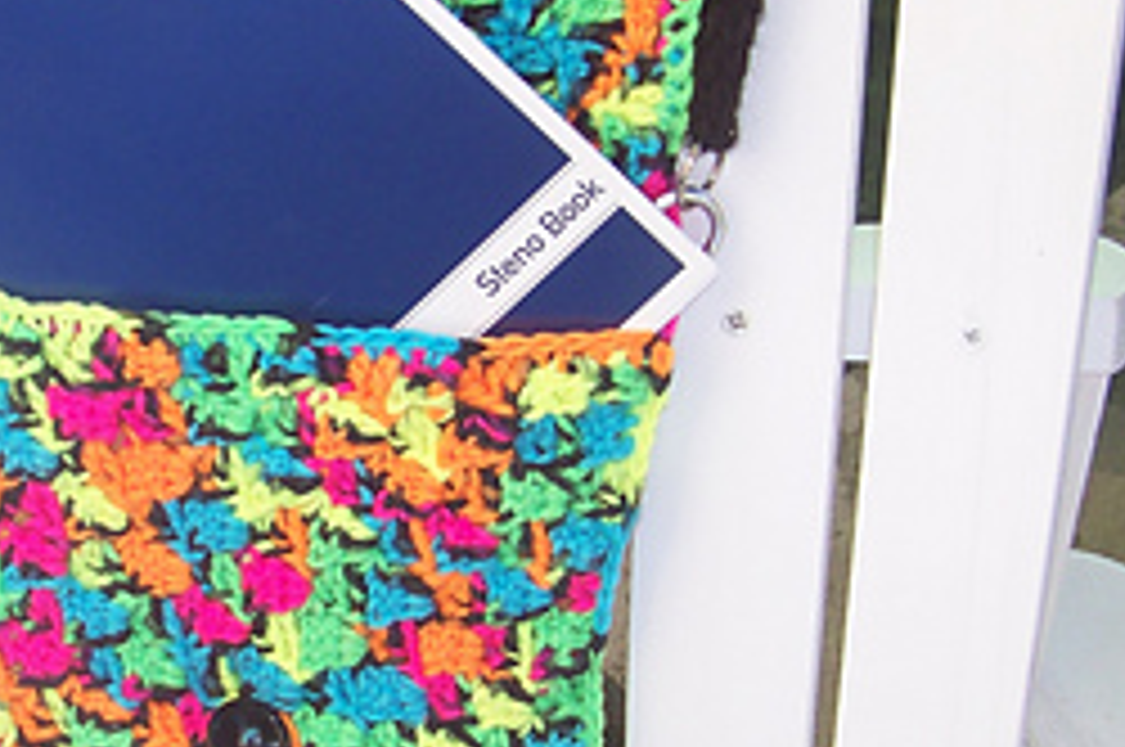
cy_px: 544
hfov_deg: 21.0
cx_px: 230
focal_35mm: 96
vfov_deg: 14.2
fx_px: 2996
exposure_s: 1/160
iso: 64
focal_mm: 5.85
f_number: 2.8
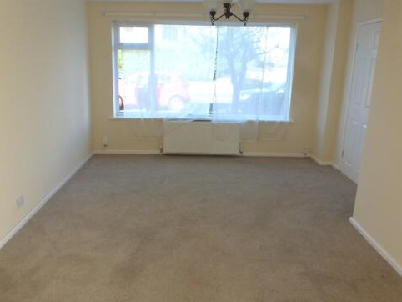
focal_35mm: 29
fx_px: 337
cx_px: 179
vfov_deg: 48.3
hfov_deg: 61.5
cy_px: 157
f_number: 3.3
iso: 125
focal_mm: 4.3
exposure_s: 1/60
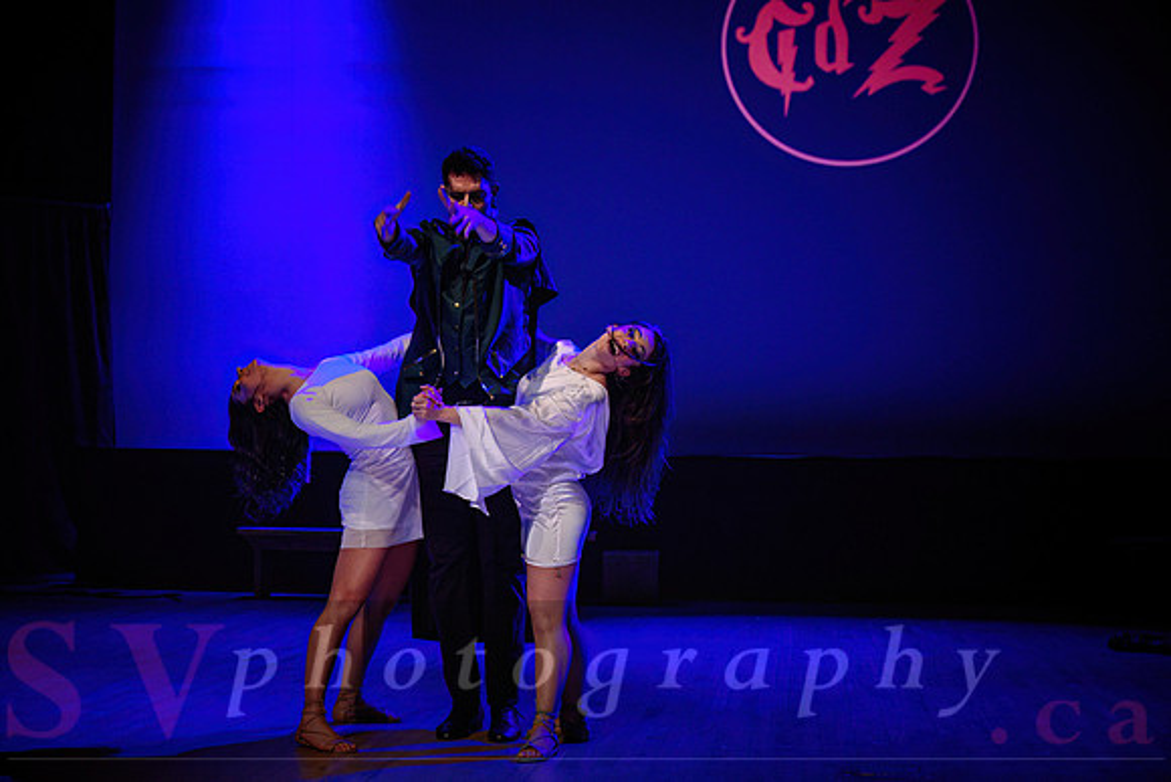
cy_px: 398
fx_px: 1867
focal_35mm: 57
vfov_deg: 23.6
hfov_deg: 34.8
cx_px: 585
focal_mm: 55
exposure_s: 1/200
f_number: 2.8
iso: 1600
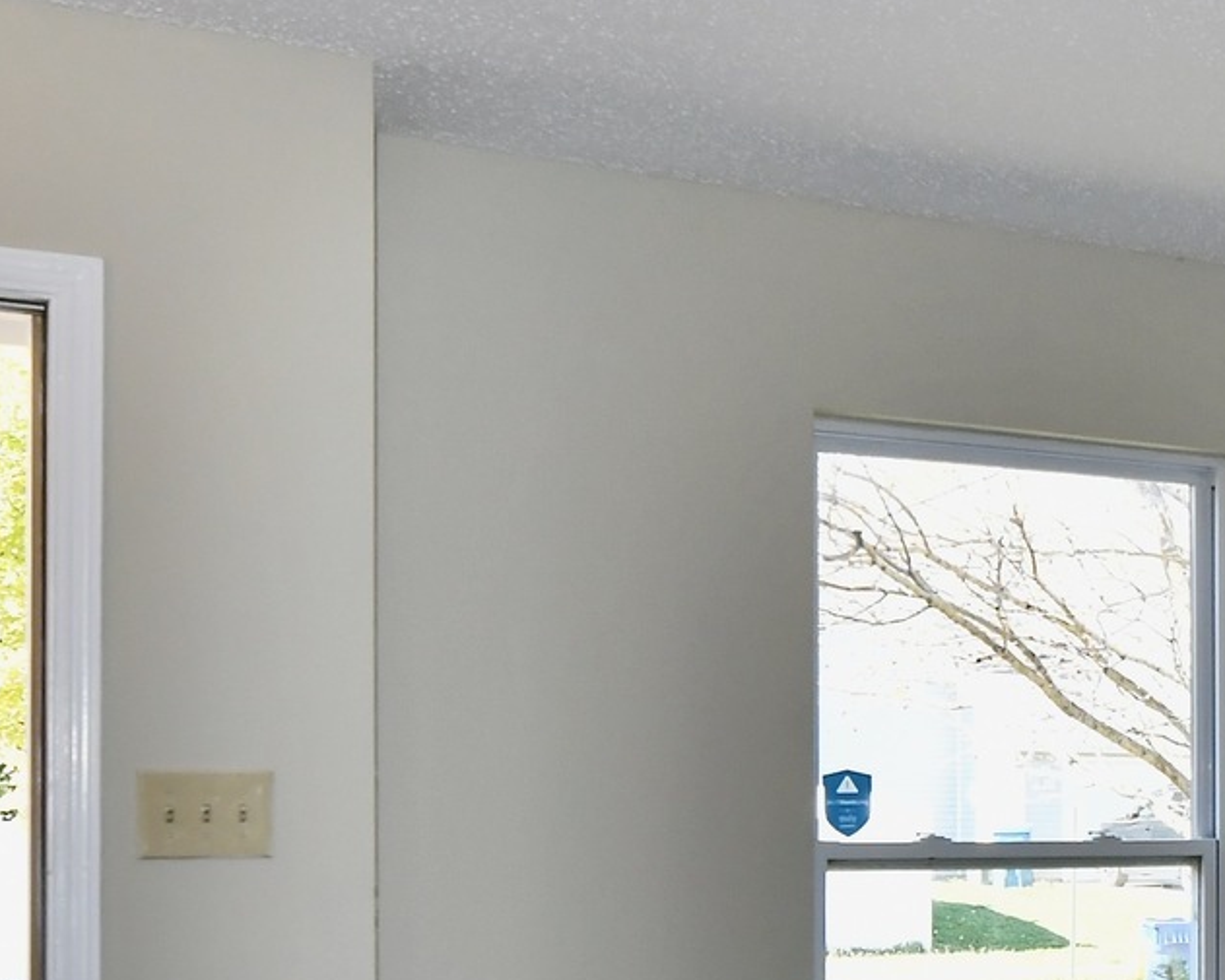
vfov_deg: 23.2
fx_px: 2321
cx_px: 1378
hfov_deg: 26.9
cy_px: 885
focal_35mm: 64
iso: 640
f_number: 6.3
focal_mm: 14
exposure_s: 1/125
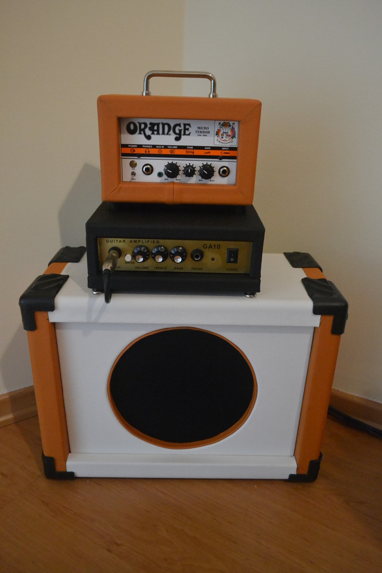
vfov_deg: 67.4
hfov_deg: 47.9
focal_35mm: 27
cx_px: 191
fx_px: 430
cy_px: 286
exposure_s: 1/100
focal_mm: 18
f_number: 3.5
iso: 3200
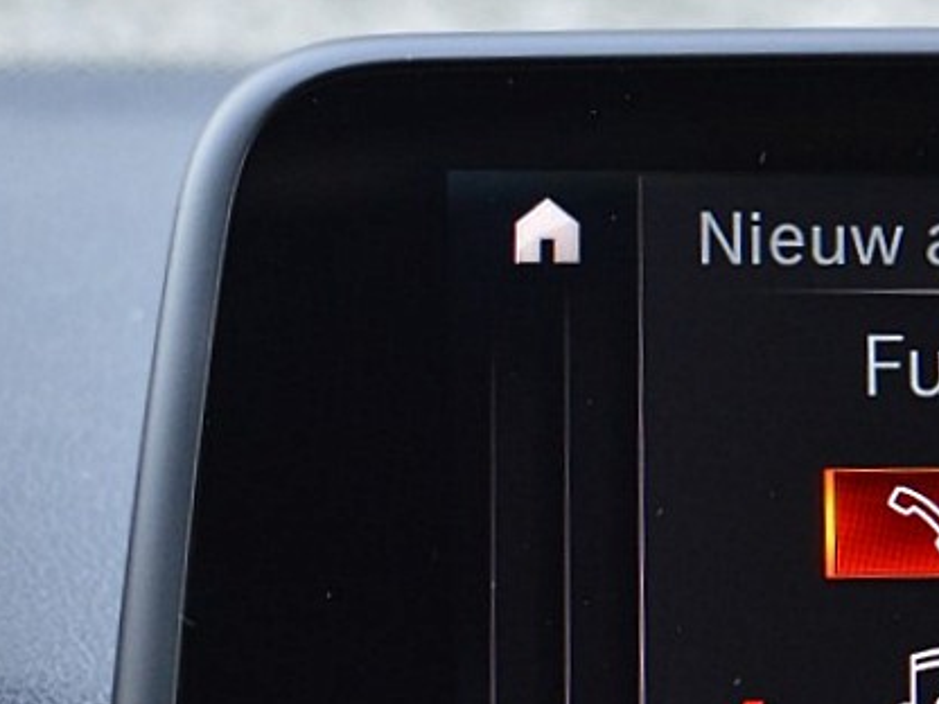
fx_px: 5340
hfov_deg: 9.5
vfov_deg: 7.5
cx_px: 1749
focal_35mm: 197
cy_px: 526
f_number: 5.6
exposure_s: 1/60
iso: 800
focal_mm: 35
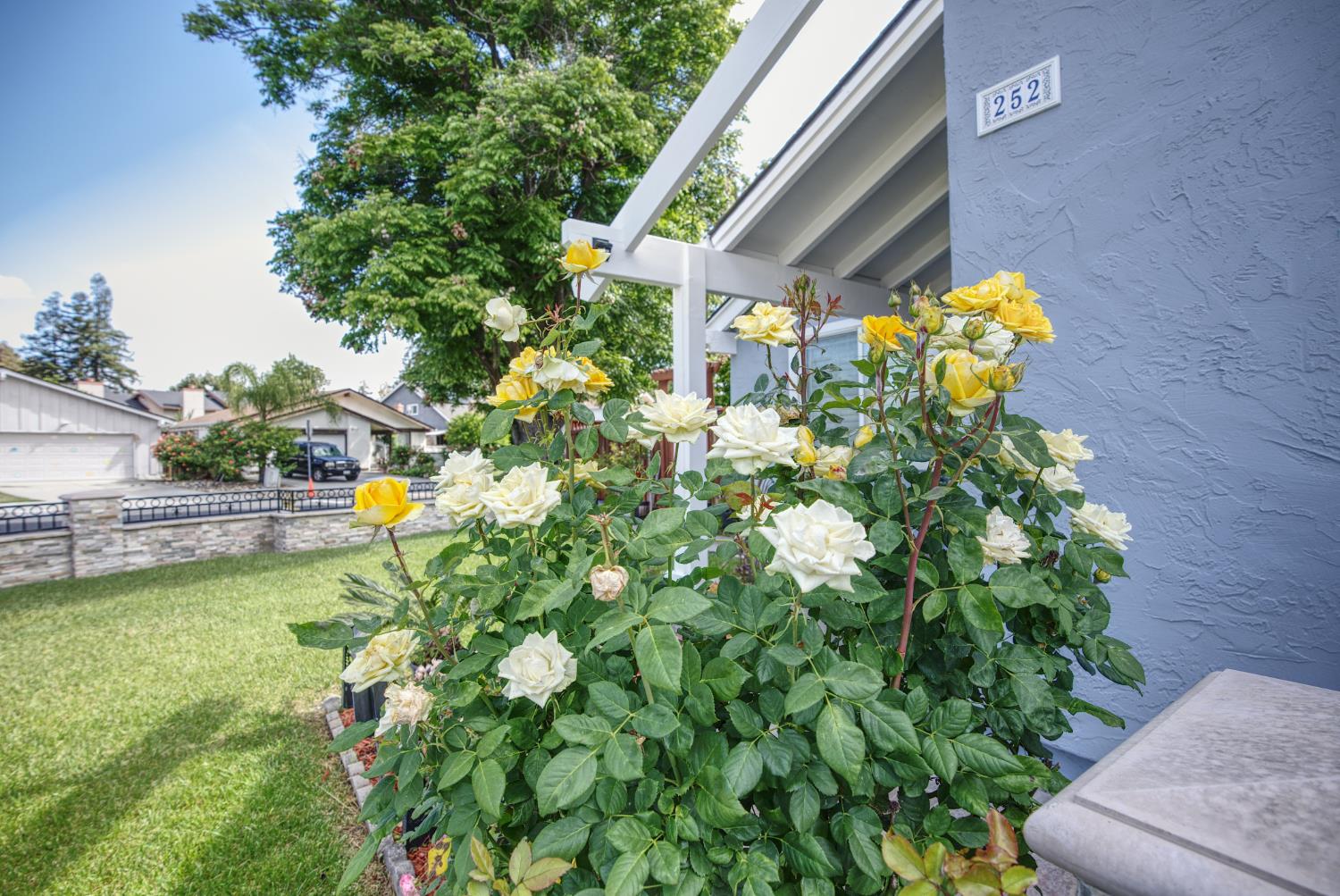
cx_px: 670
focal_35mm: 16
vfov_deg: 73.9
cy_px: 448
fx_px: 596
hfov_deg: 96.7
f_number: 5.6
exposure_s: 1/80
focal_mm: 16
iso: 100
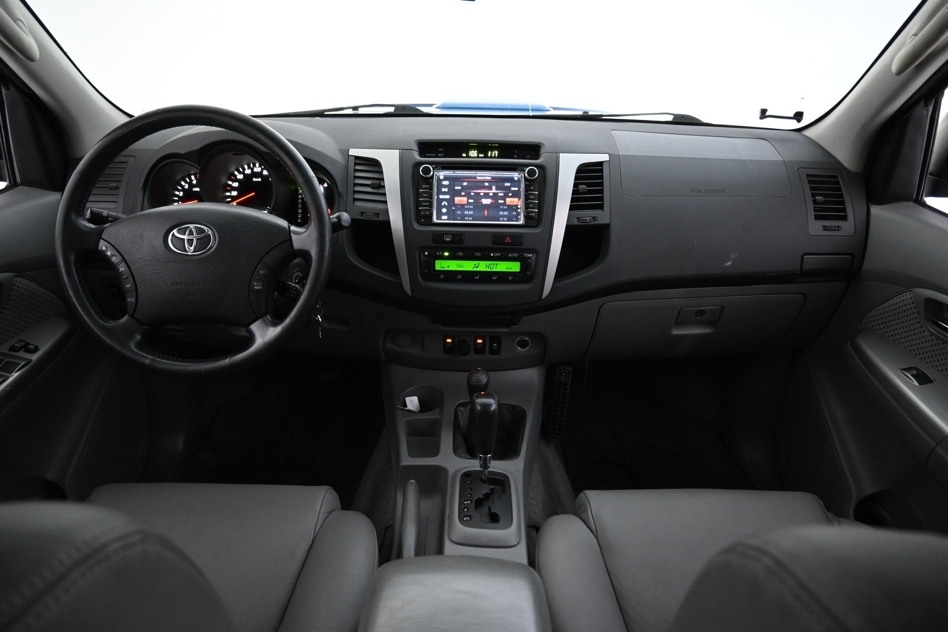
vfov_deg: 53.1
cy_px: 316
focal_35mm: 24
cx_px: 474
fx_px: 632
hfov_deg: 73.7
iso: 2200
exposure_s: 1/25
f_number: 3.5
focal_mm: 16
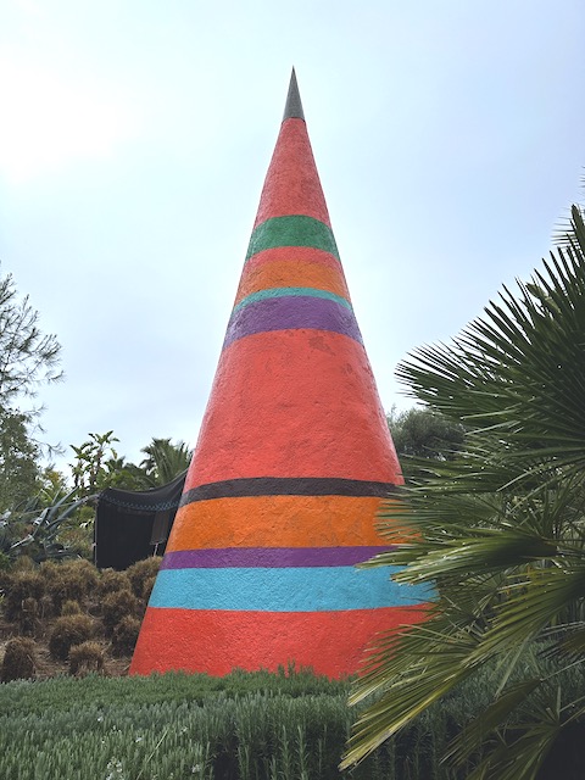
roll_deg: +0.2
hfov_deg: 56.8
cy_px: 390
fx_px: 541
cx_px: 292
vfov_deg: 71.6
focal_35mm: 24
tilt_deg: +19.1
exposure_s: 1/4348
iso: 80
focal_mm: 6.86
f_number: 1.78
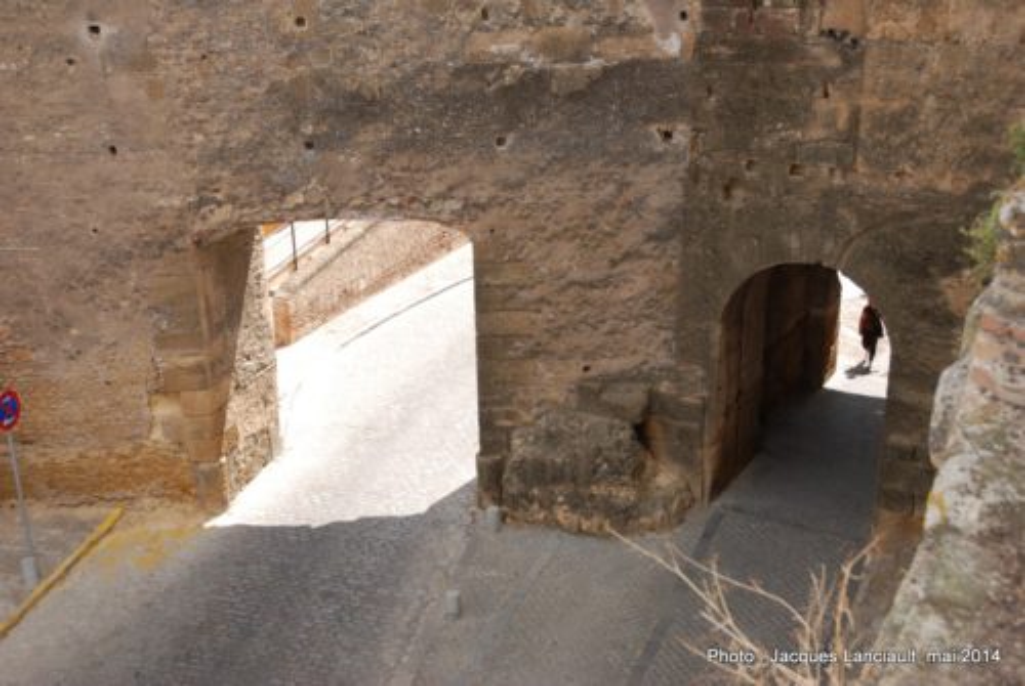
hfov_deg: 44.9
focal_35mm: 44
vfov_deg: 30.9
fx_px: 1240
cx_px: 512
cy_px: 343
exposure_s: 1/200
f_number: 5
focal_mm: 29
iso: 100
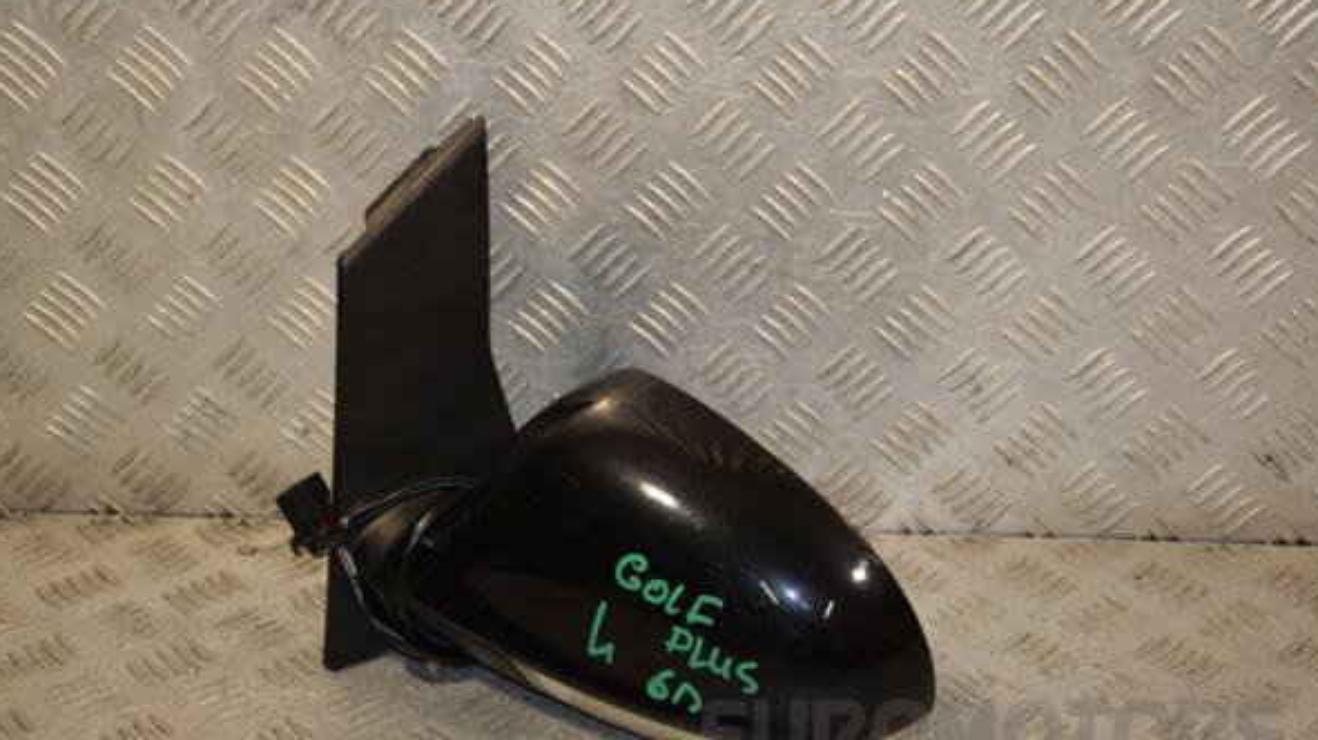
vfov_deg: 18.0
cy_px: 437
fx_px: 2341
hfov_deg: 31.4
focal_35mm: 67
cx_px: 660
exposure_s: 1/200
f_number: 5.6
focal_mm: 42
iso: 800
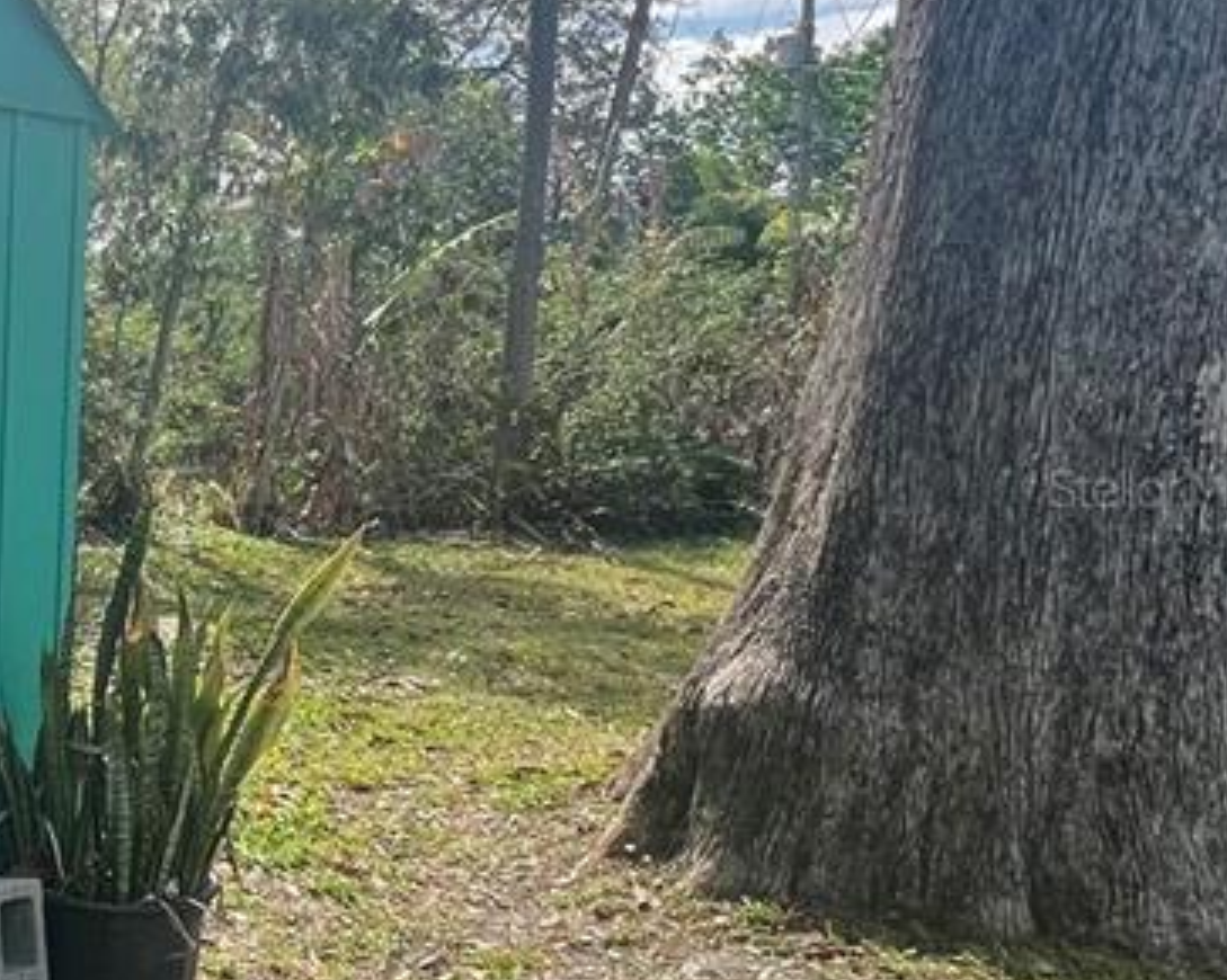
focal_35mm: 42
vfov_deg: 35.6
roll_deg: -1.0
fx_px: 1524
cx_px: -233
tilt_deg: -6.5
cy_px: 487
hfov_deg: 35.1
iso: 32
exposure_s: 1/598
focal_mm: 1.57
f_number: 1.8
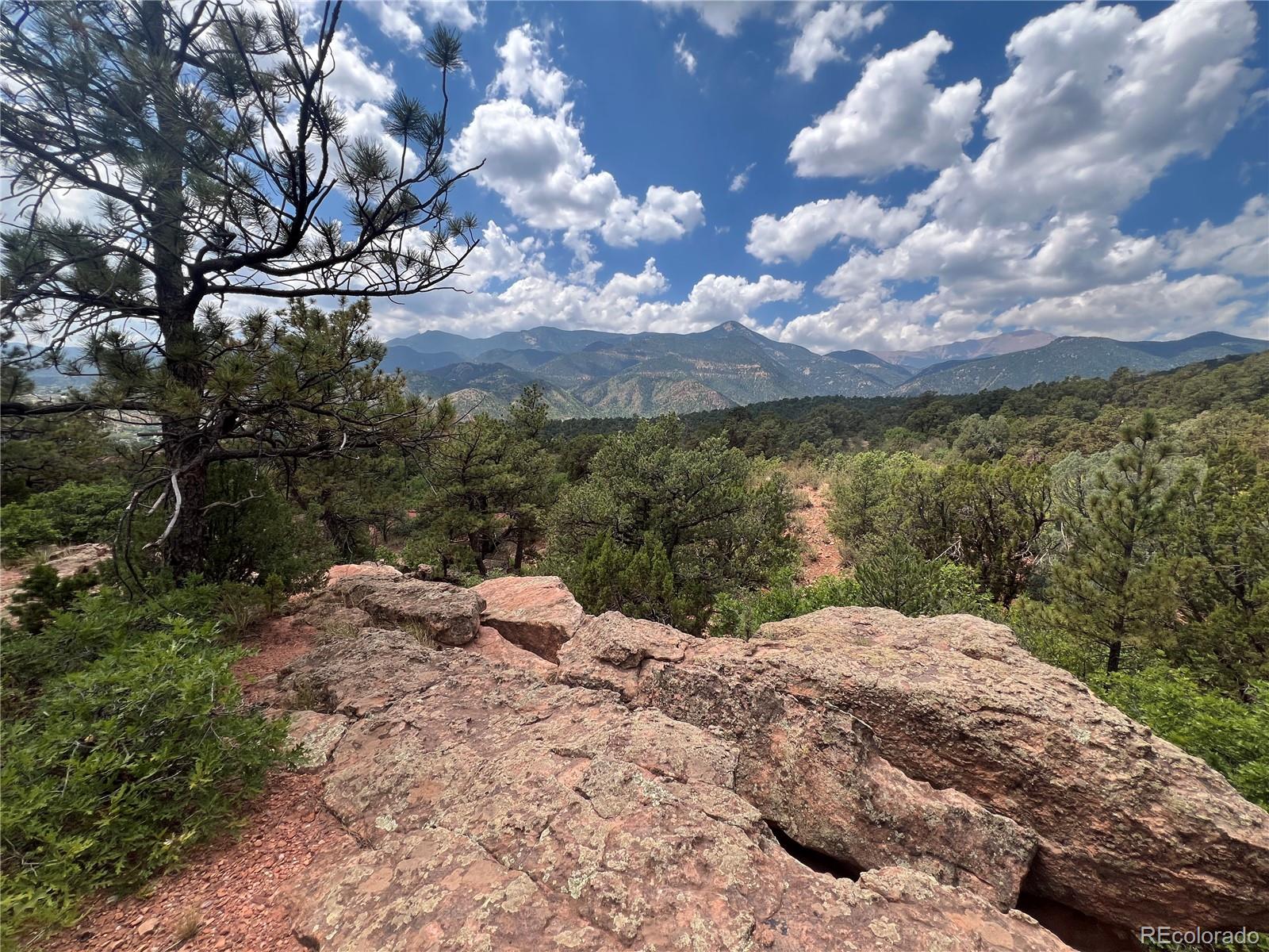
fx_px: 477
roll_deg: -3.5
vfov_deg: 89.9
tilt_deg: -5.3
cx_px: 634
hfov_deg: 106.2
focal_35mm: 13
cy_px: 476
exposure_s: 1/911
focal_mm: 1.57
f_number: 1.8
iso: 32
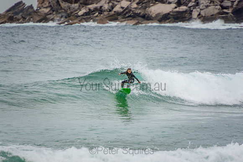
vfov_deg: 2.4
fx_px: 3949
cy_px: 81
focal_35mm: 585
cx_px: 122
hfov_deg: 3.5
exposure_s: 1/1600
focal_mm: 390
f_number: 5.6
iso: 220
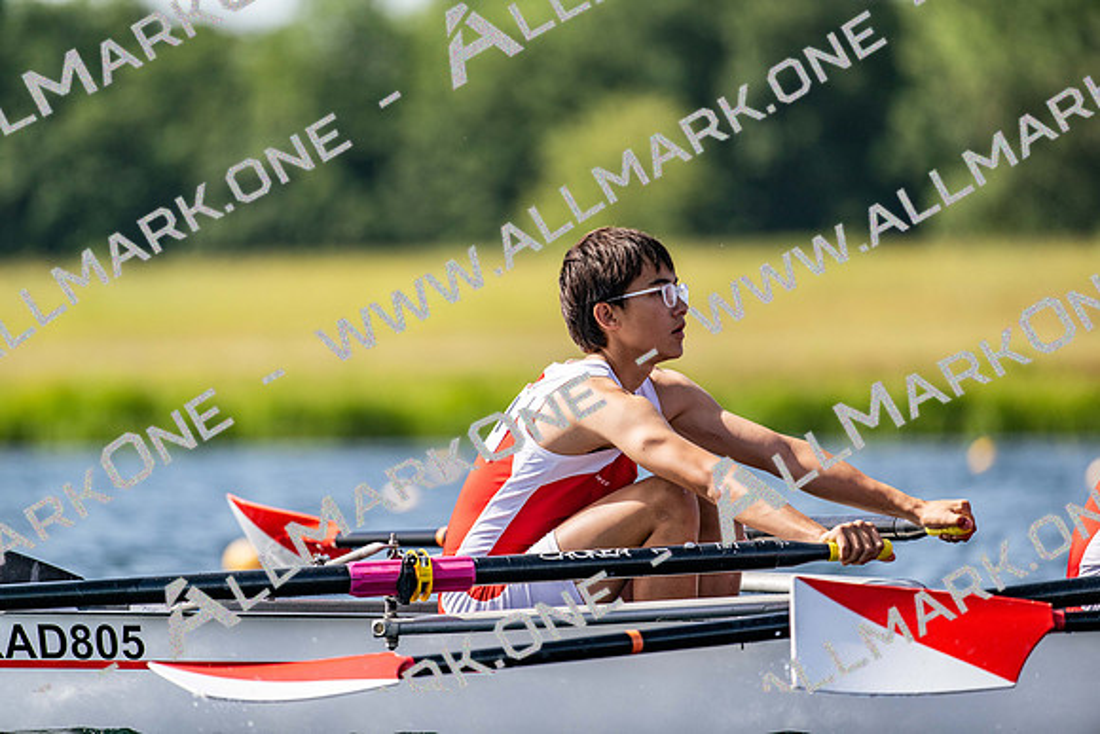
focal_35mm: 400
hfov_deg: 5.2
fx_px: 12225
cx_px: 550
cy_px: 367
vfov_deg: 3.4
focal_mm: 400
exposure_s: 1/2500
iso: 320
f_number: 4.5
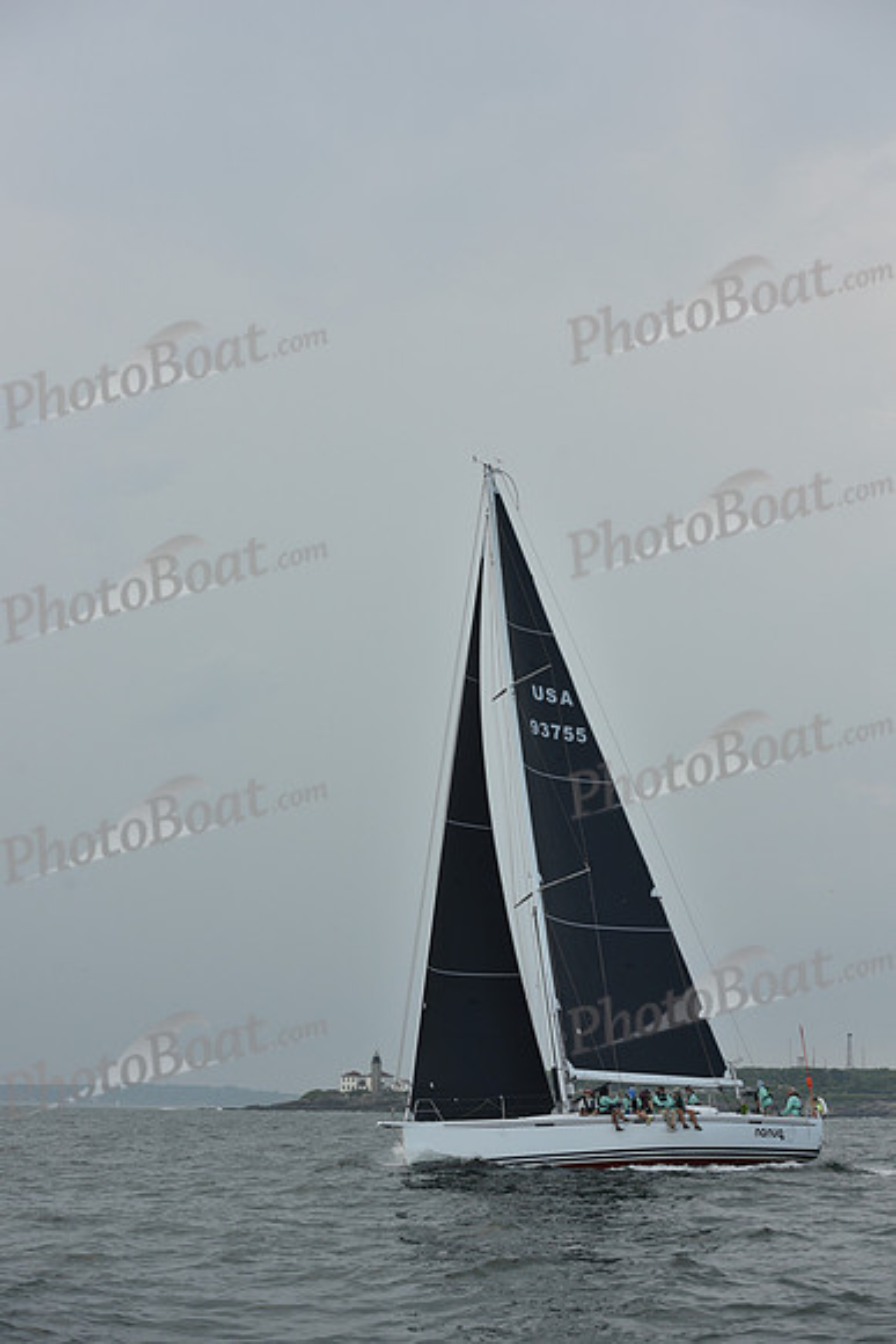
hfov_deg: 19.5
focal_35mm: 70
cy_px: 672
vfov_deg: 28.8
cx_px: 448
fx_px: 2612
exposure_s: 1/800
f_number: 6.3
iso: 250
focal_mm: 70
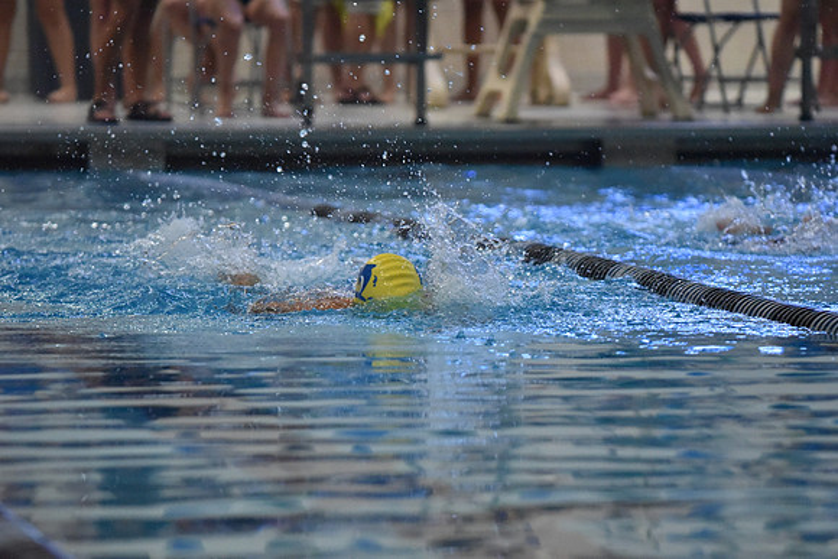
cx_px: 419
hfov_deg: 8.9
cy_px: 280
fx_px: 5355
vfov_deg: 6.0
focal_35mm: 230
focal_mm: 230
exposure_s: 1/500
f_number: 5.3
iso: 10000
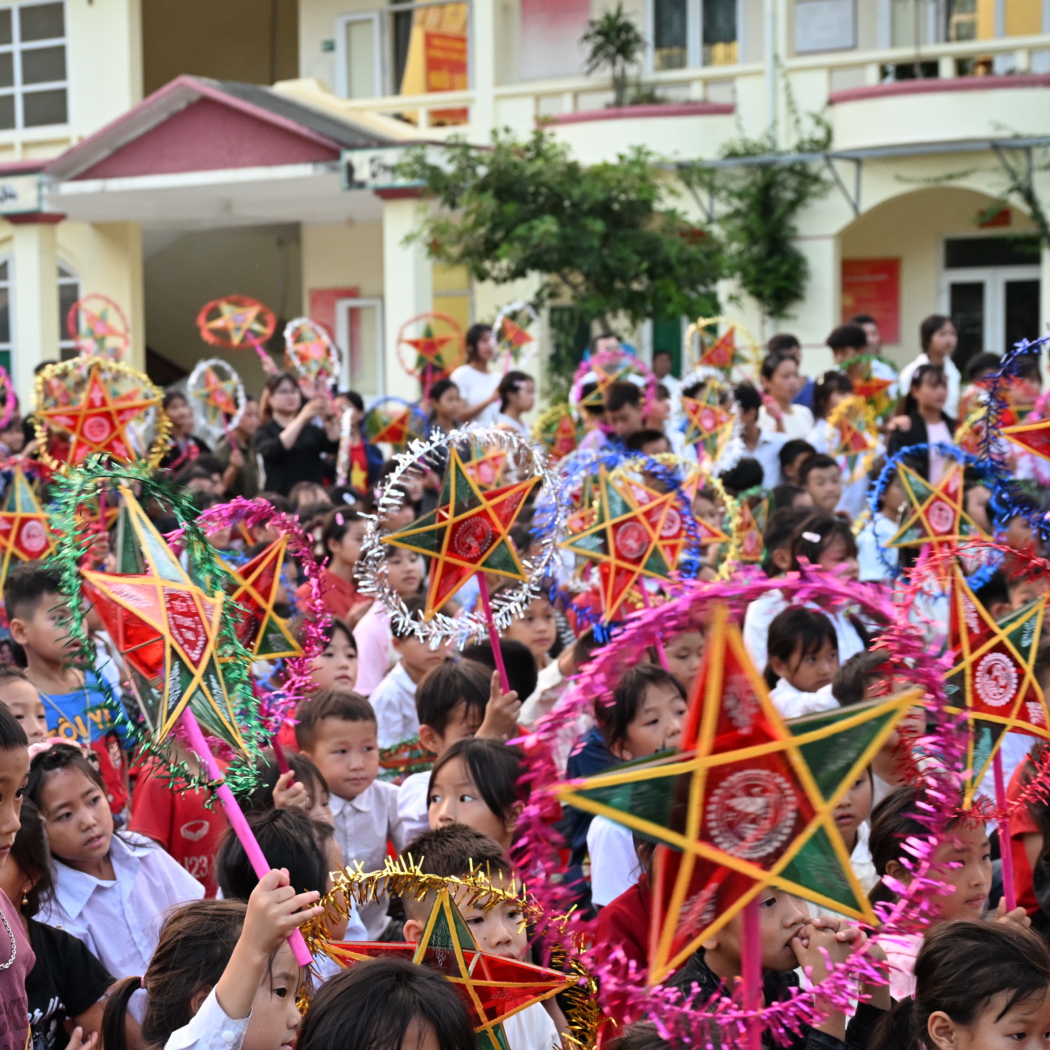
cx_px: 148
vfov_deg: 22.7
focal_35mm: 76
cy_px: 628
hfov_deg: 22.3
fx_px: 2608
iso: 1250
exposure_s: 1/100
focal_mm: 42
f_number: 5
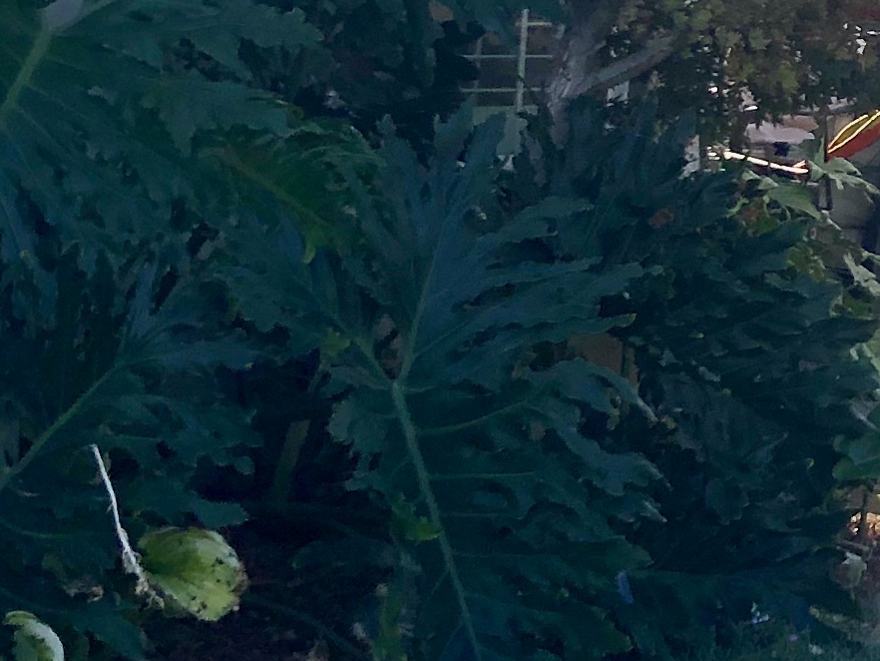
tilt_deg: -2.4
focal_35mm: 128
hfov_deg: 14.4
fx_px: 3255
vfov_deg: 11.5
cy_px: 108
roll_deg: -4.6
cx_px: 1302
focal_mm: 4
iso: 20
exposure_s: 1/725
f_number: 1.8
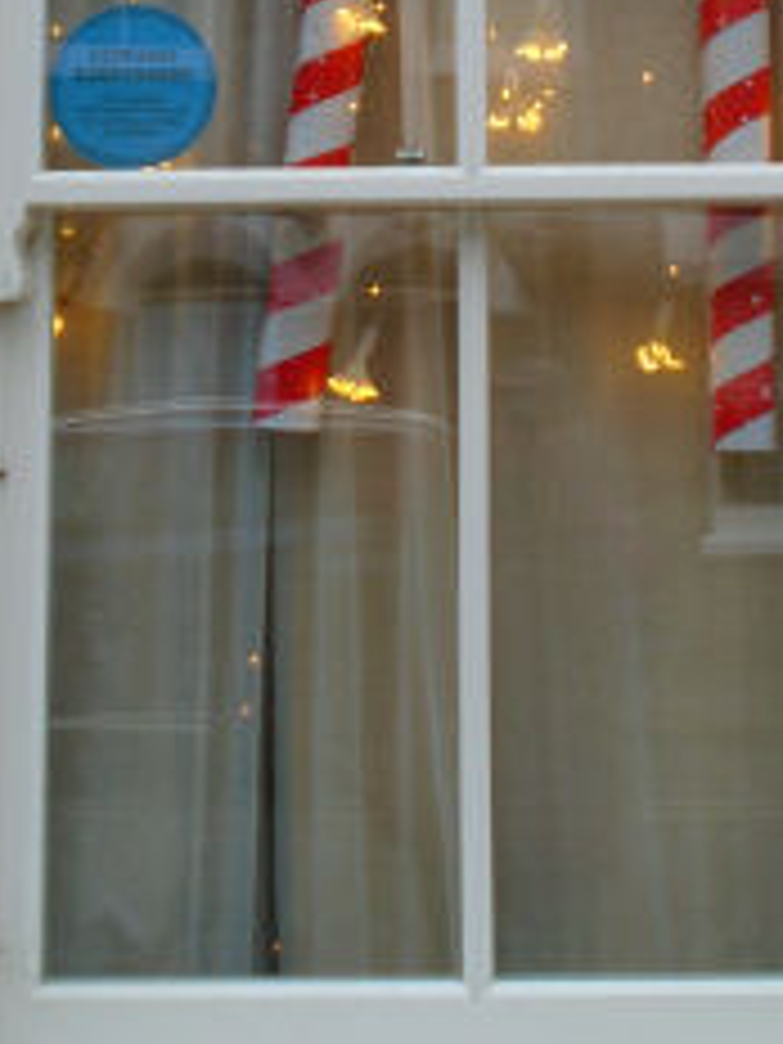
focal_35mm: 64
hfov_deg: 22.8
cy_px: 184
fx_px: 1930
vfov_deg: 29.5
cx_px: 511
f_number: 3.8
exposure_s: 1/80
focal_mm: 6.4
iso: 100
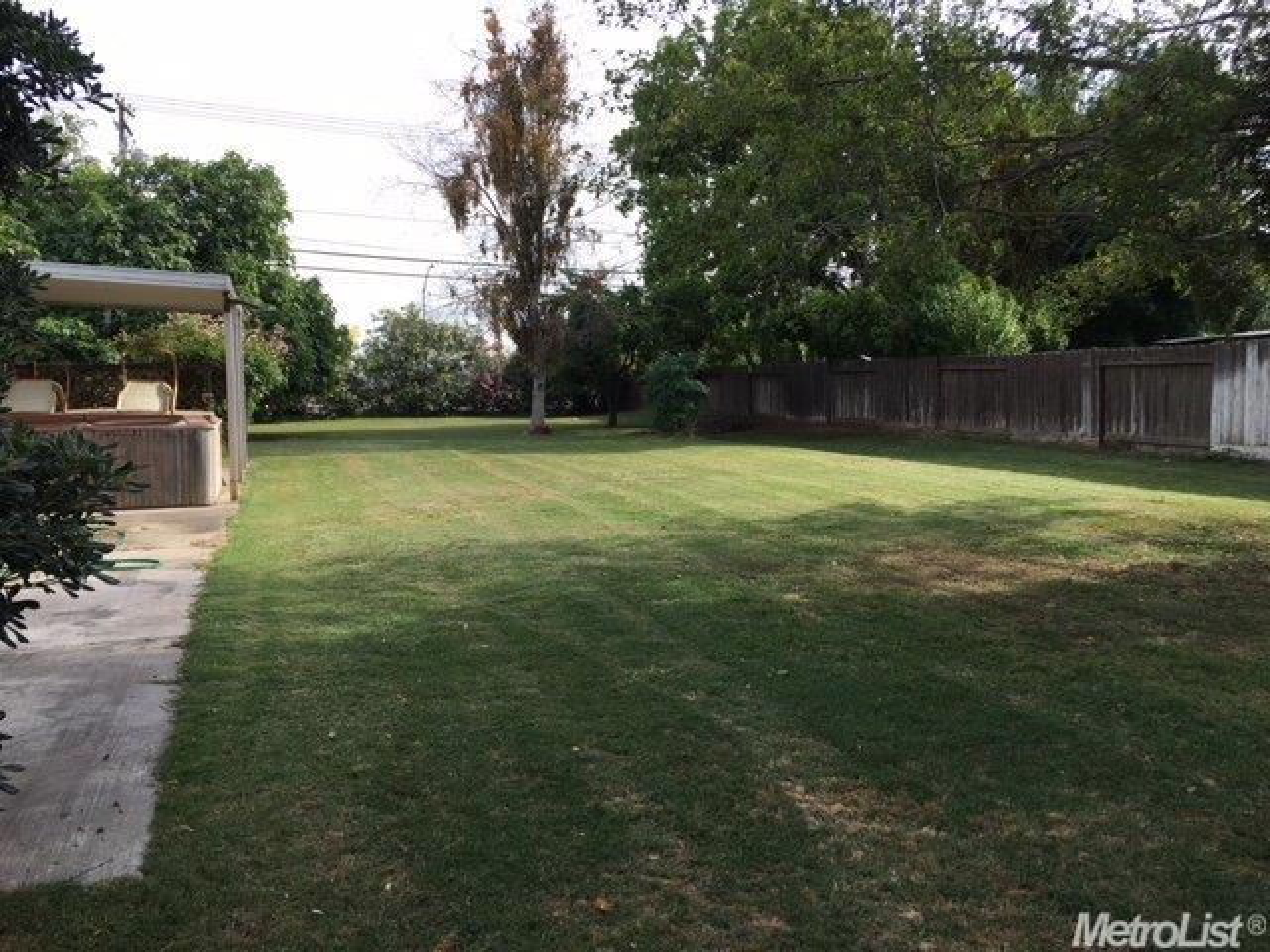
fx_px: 1064
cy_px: 476
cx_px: 635
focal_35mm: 29
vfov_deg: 48.2
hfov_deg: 61.7
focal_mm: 4.15
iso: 25
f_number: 2.2
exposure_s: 1/615
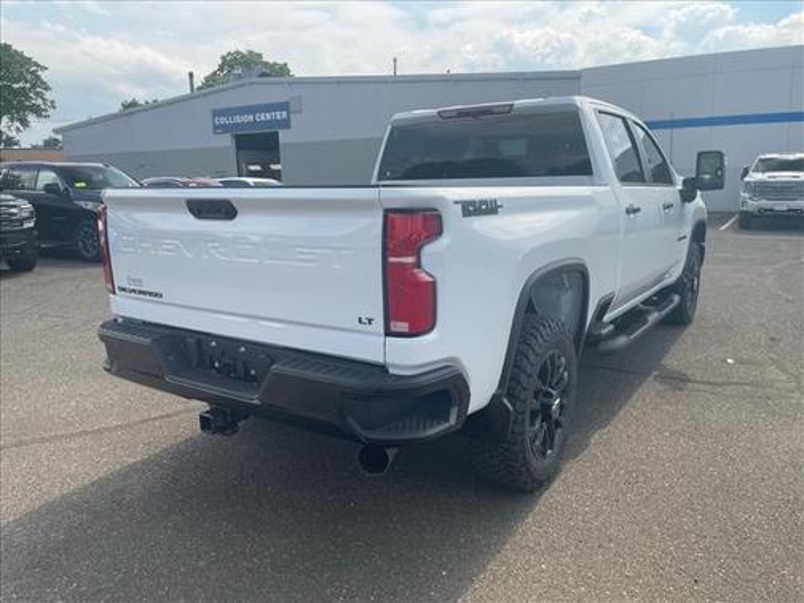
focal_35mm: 26
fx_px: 604
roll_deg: +0.1
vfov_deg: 53.1
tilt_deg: -7.2
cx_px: 402
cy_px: 302
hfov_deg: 67.3
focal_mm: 4.2
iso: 32
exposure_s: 1/1006
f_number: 1.6
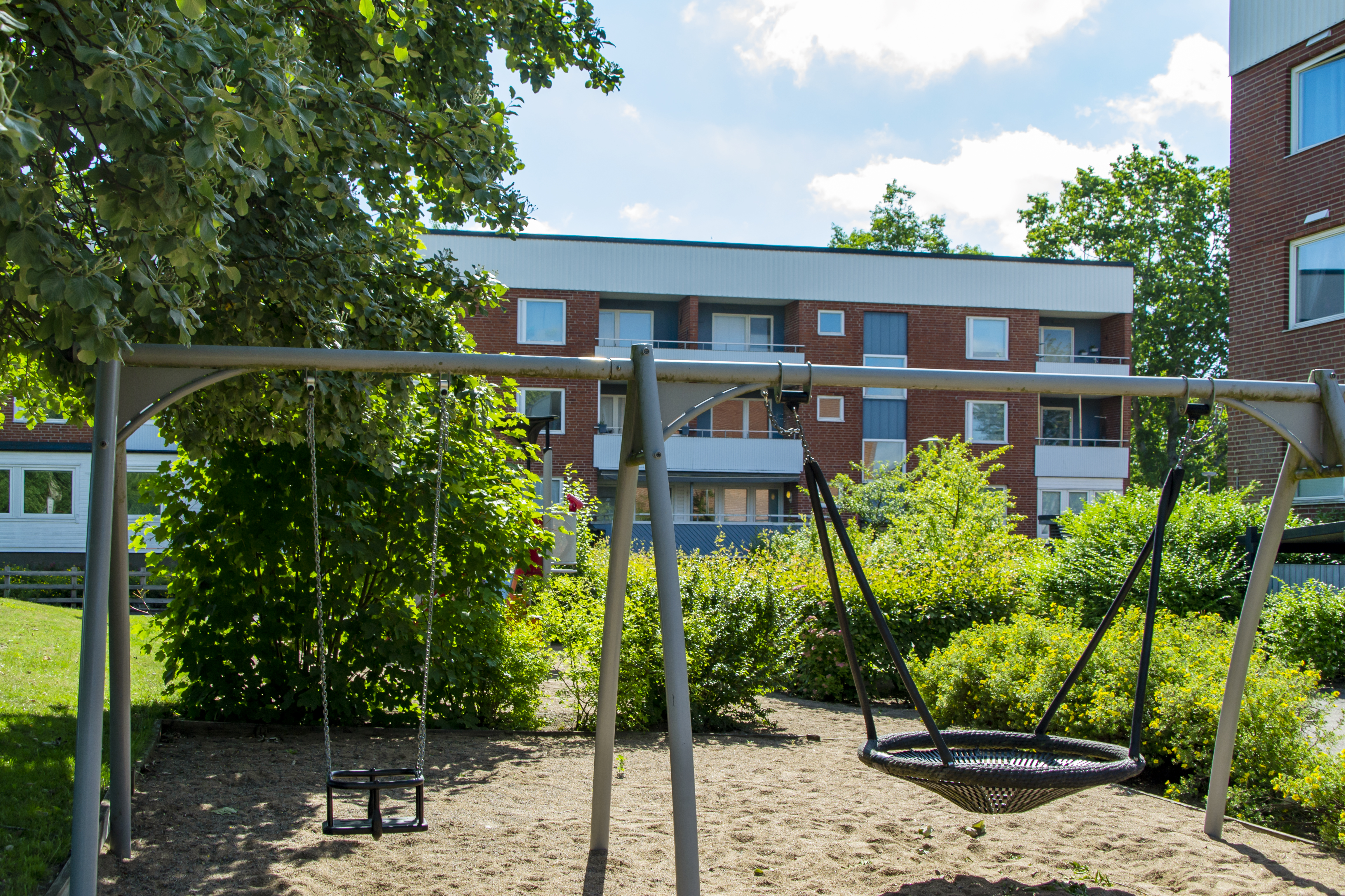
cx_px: 672
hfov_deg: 49.6
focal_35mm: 39
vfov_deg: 34.2
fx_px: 1457
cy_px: 448
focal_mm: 26
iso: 100
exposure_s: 1/200
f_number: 7.1
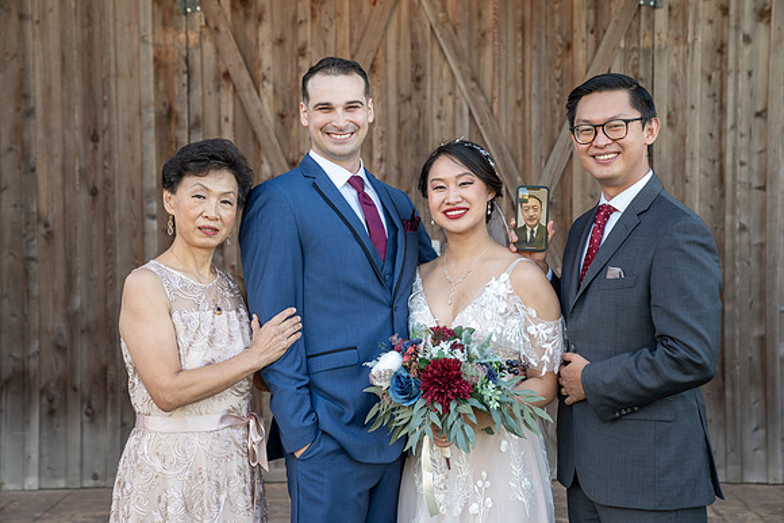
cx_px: 392
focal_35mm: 64
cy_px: 262
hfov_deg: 31.4
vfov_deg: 21.3
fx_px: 1394
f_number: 4
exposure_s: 1/200
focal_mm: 64
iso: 400
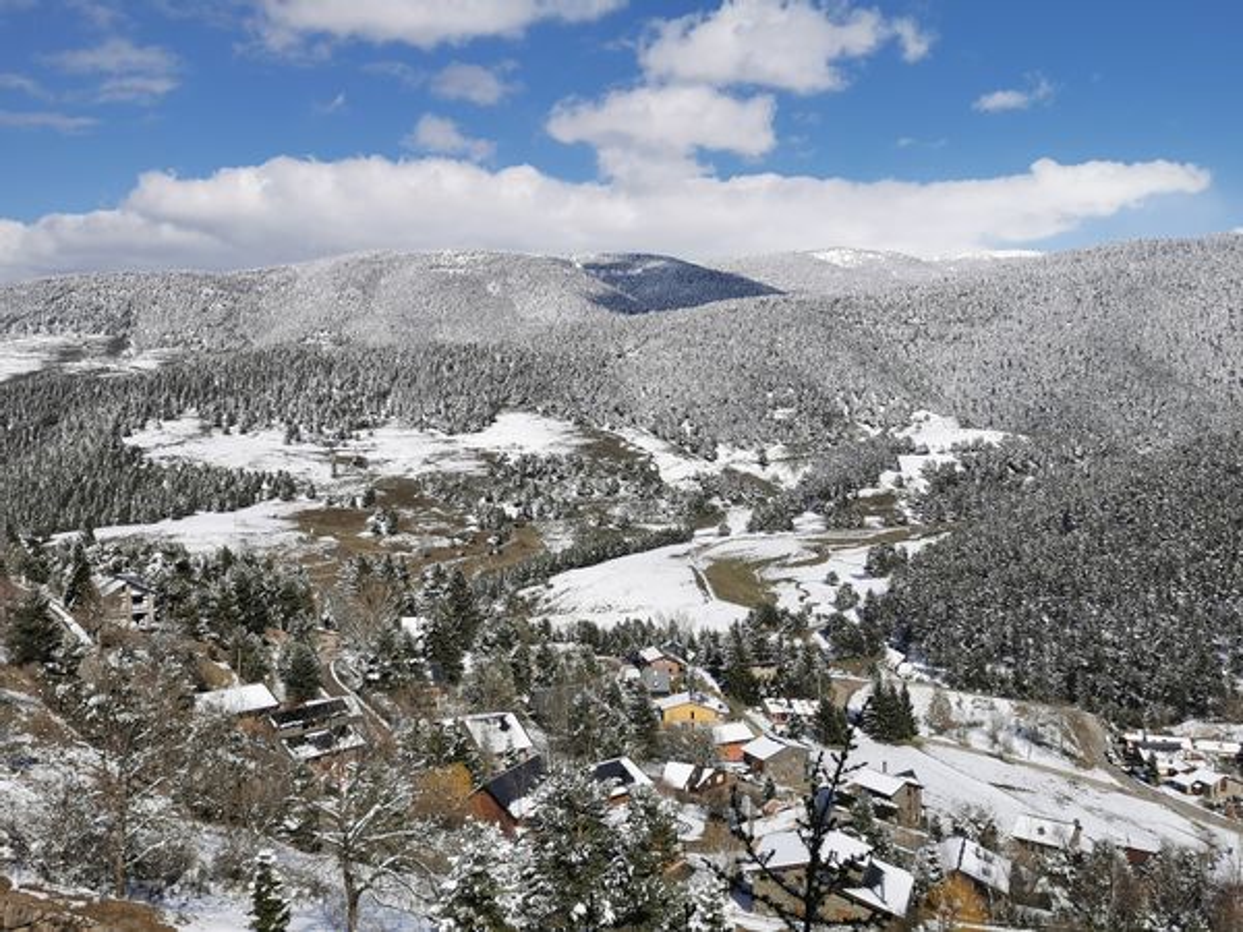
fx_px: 1149
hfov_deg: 56.8
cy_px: 466
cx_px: 622
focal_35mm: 32
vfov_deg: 44.2
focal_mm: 5.58
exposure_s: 1/6250
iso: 50
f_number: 1.8
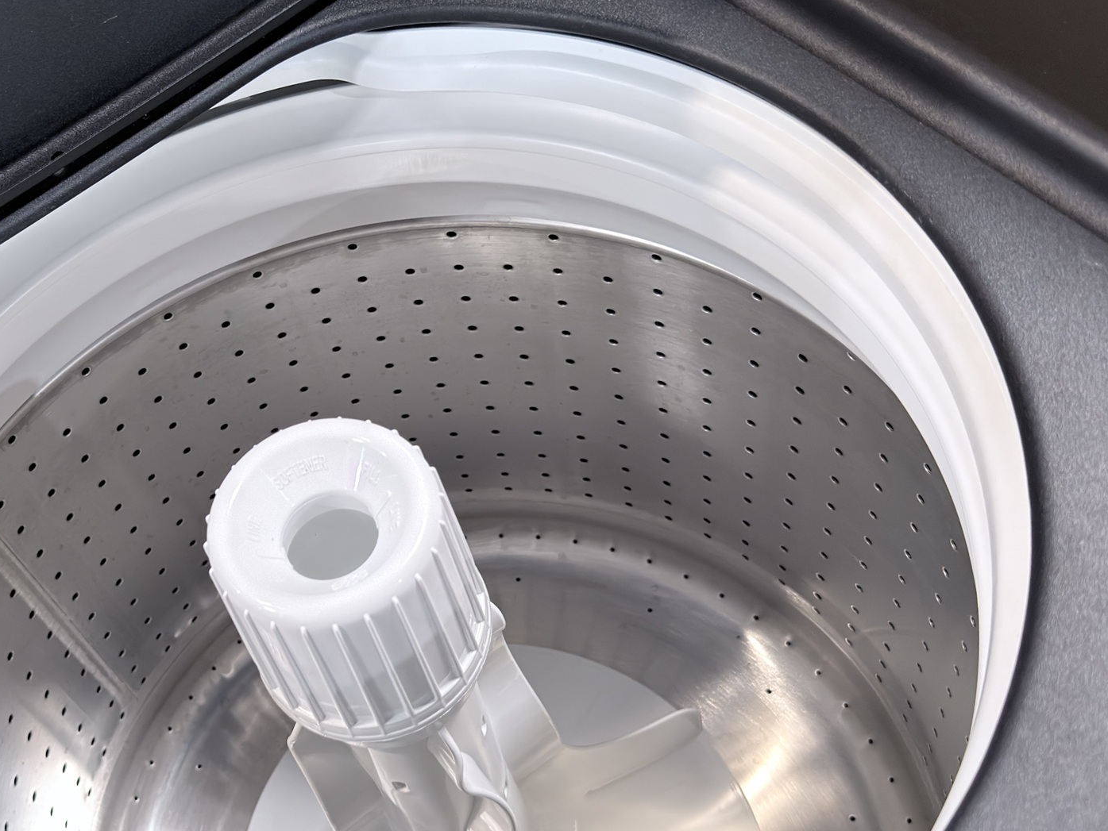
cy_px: 439
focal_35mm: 43
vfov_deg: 33.6
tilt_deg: -54.1
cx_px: 285
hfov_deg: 42.6
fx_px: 1377
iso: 200
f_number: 1.78
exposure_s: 1/40
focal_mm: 6.76
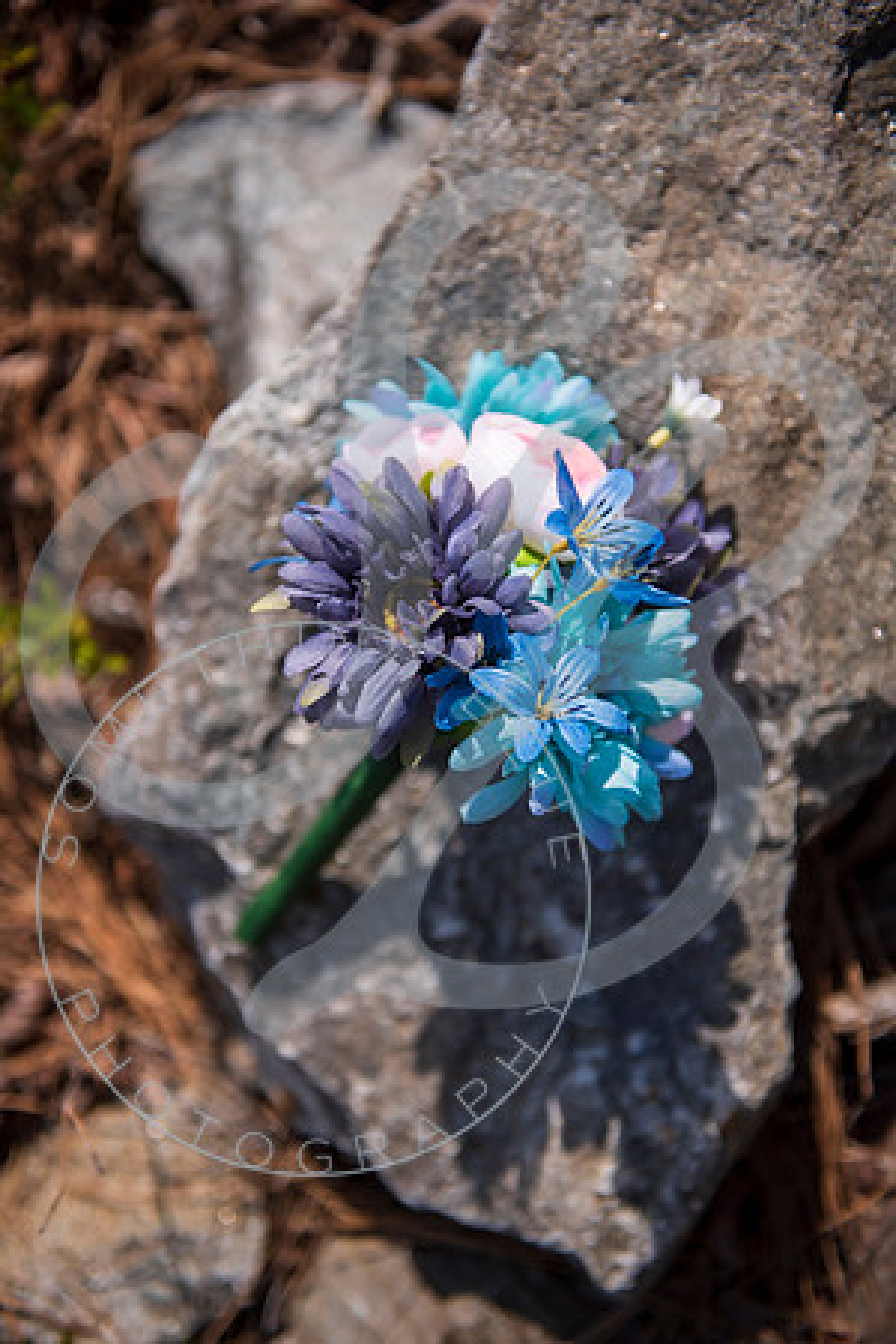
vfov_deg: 41.1
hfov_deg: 28.1
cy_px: 672
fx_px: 1792
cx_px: 448
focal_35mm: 48
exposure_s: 1/4000
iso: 100
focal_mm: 48
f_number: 2.8
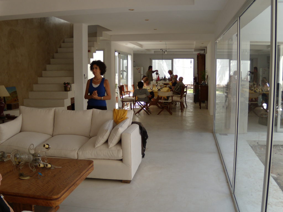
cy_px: 106
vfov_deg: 39.7
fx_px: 294
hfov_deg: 51.4
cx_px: 142
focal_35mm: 36
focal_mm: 6.4
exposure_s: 1/200
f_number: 3.6
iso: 80
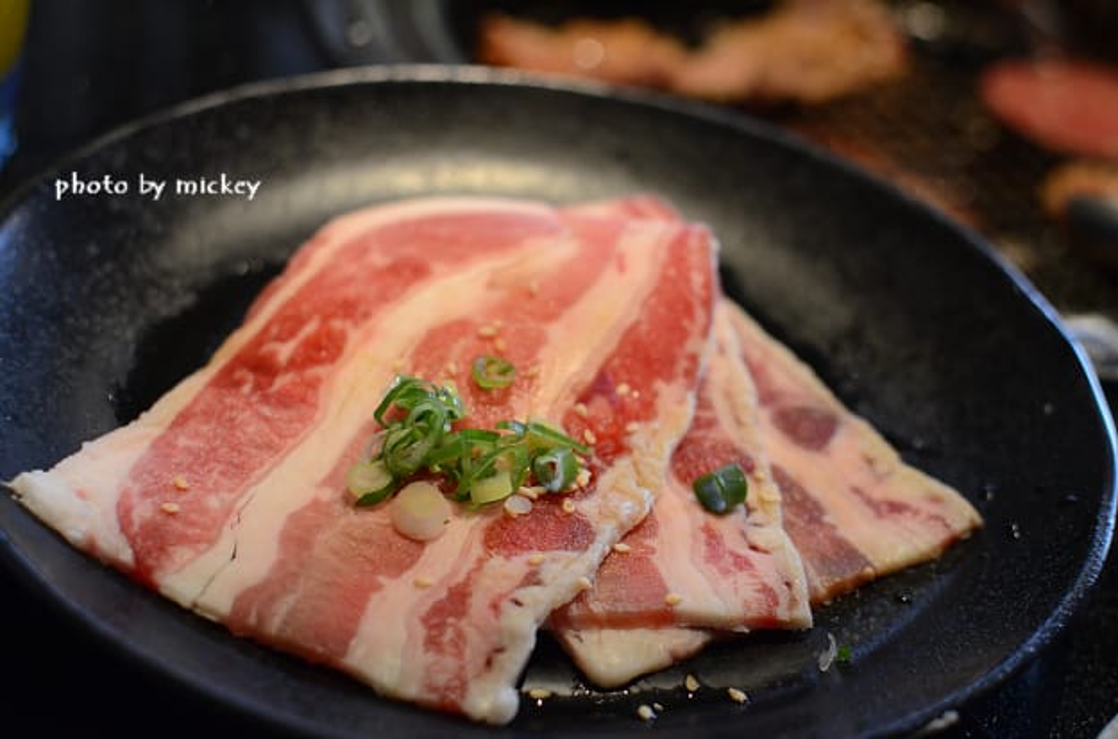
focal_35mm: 52
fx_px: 1626
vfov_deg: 25.6
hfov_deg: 37.9
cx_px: 559
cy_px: 370
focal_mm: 35
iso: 2000
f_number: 3.2
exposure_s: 1/80
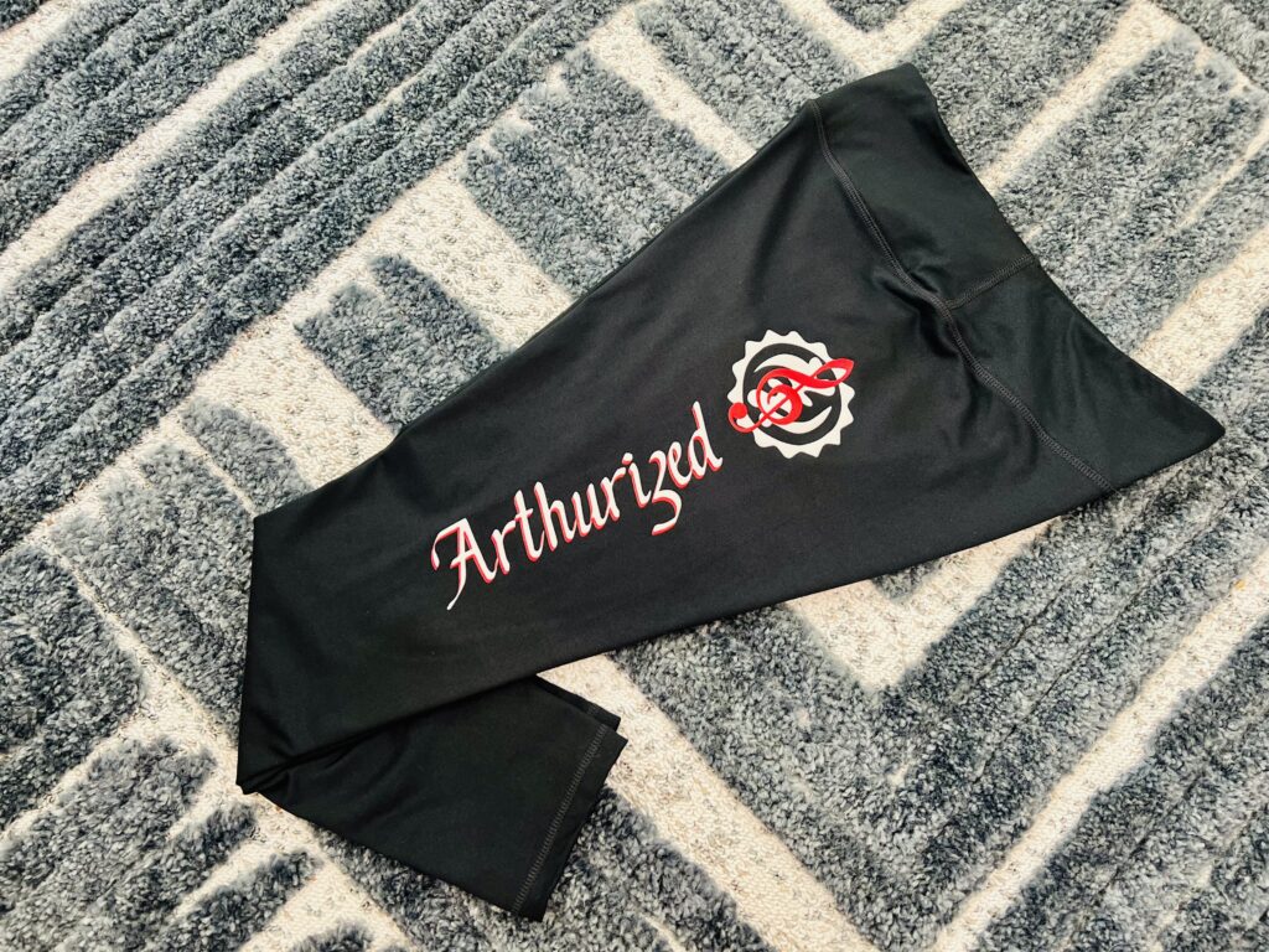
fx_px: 953
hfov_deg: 67.3
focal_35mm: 26
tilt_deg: -77.9
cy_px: 476
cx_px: 634
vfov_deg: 53.1
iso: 160
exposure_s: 1/60
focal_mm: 5.7
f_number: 1.5
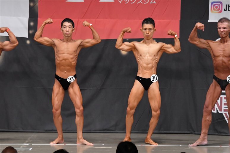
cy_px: 76
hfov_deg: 9.2
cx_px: 115
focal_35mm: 225
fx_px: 1437
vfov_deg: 6.1
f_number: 5.6
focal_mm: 150
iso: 5000
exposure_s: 1/400
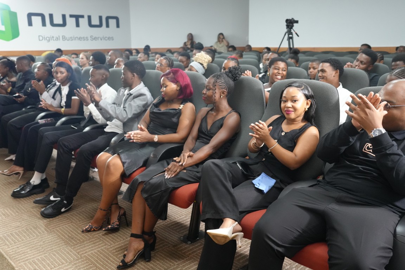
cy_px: 135
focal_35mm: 35
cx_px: 202
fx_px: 394
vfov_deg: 37.9
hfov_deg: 54.4
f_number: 4
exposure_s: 1/160
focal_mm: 35
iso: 6400
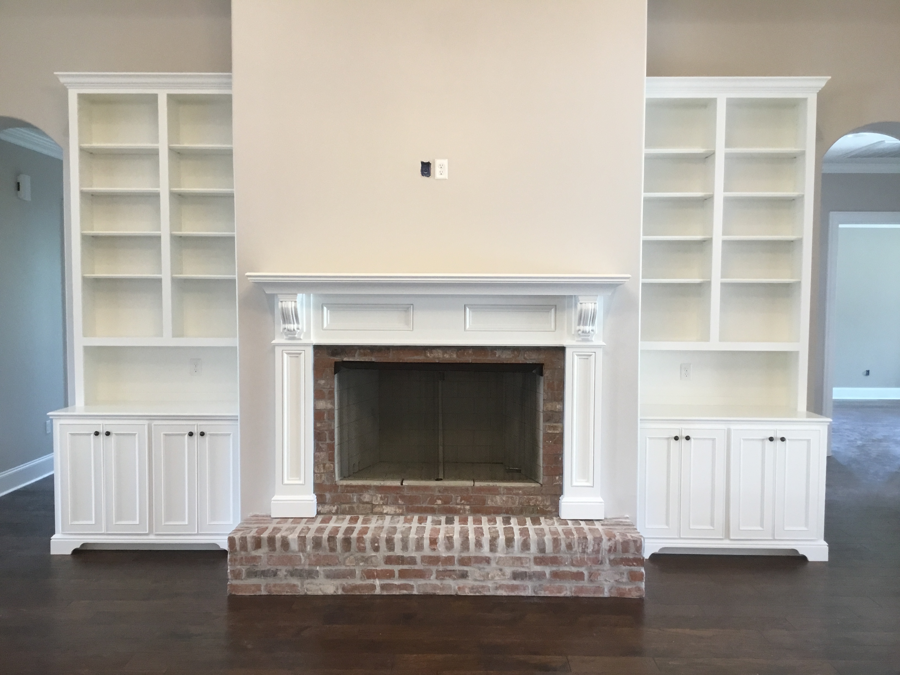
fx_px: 806
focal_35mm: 31
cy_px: 338
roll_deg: +0.8
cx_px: 450
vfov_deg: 45.4
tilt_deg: -3.5
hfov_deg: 58.4
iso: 80
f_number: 2.4
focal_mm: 3.3
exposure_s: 1/30
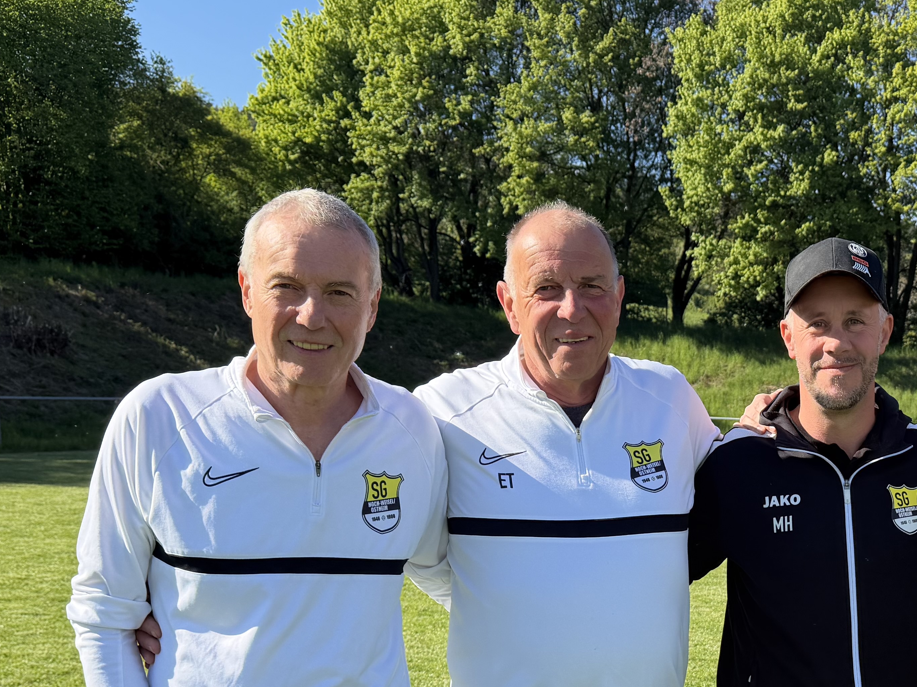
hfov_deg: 37.0
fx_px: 1324
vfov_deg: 27.7
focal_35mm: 50
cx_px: 721
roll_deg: -1.0
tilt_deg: -10.6
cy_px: 657
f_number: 1.78
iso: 100
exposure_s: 1/2611
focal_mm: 6.76
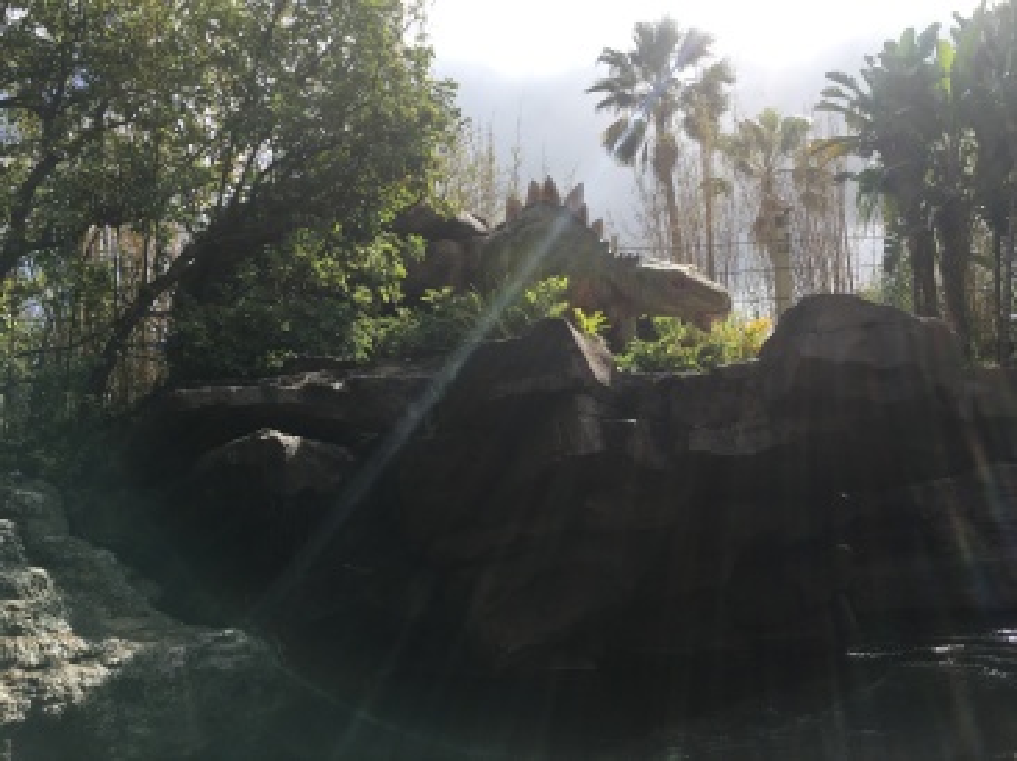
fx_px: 851
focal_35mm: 29
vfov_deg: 48.2
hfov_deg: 61.7
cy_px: 380
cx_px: 508
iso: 25
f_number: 2.2
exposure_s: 1/1099
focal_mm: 4.15
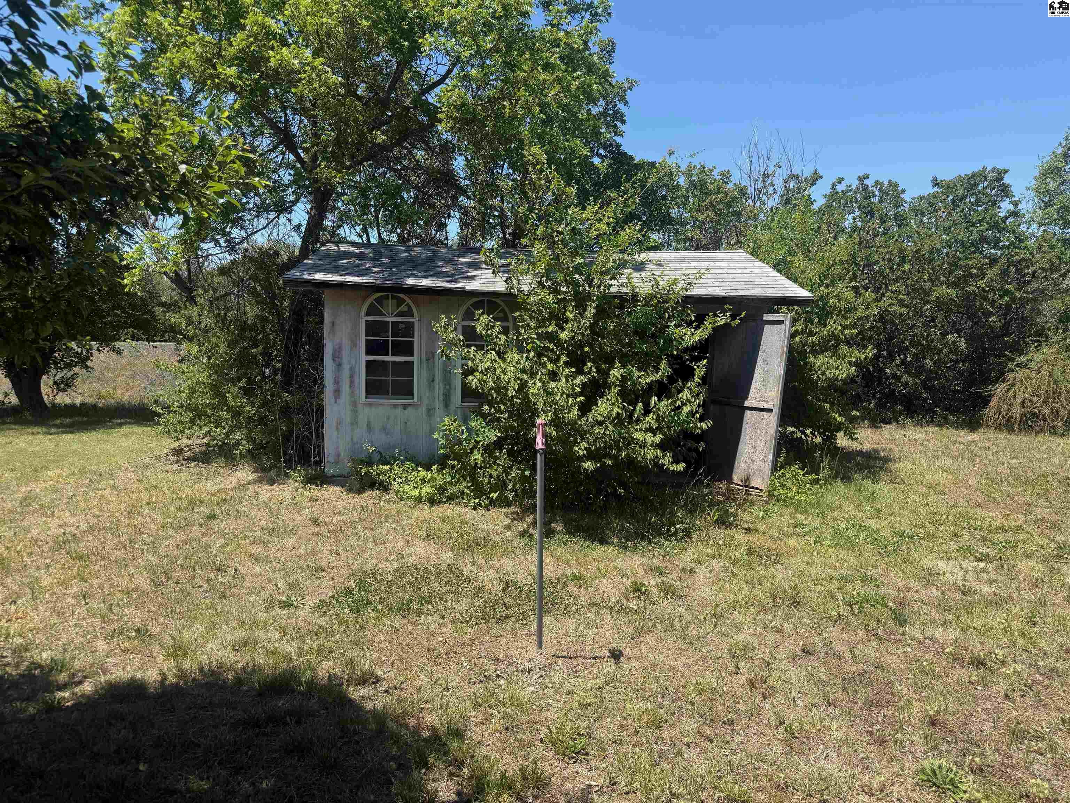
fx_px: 742
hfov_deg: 71.6
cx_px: 535
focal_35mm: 24
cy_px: 402
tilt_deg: -4.6
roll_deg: -0.5
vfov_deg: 56.8
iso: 80
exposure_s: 1/2445
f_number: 1.78
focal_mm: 6.76
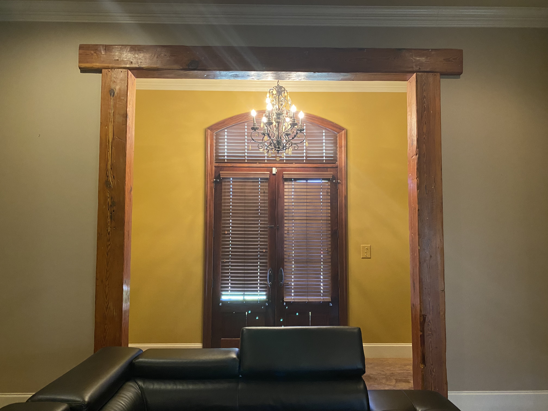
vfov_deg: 53.1
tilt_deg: +5.0
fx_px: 412
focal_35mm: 26
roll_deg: -0.4
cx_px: 274
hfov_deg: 67.3
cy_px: 206
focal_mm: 4.25
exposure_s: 1/40
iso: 400
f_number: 1.8
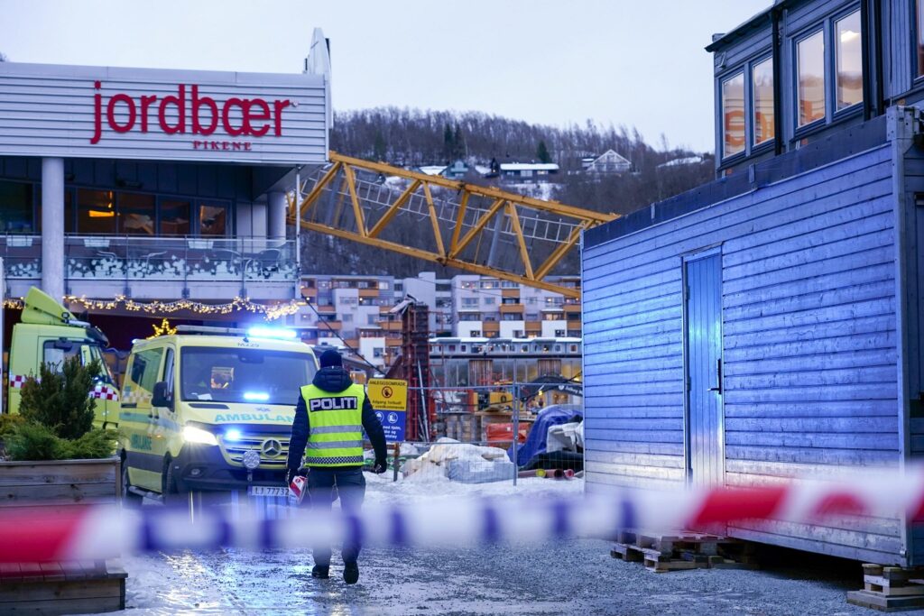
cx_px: 462
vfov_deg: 20.6
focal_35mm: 66
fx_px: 1694
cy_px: 308
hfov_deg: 30.5
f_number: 4
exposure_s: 1/200
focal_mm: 66
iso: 1000
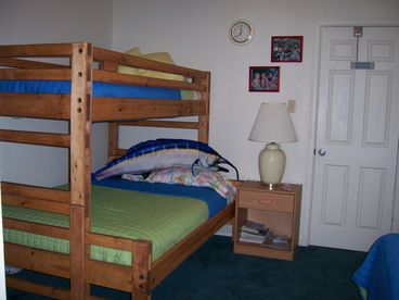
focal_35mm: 36
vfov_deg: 39.7
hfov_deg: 51.4
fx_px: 415
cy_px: 150
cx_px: 200
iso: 125
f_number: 2.8
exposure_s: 1/60
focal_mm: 6
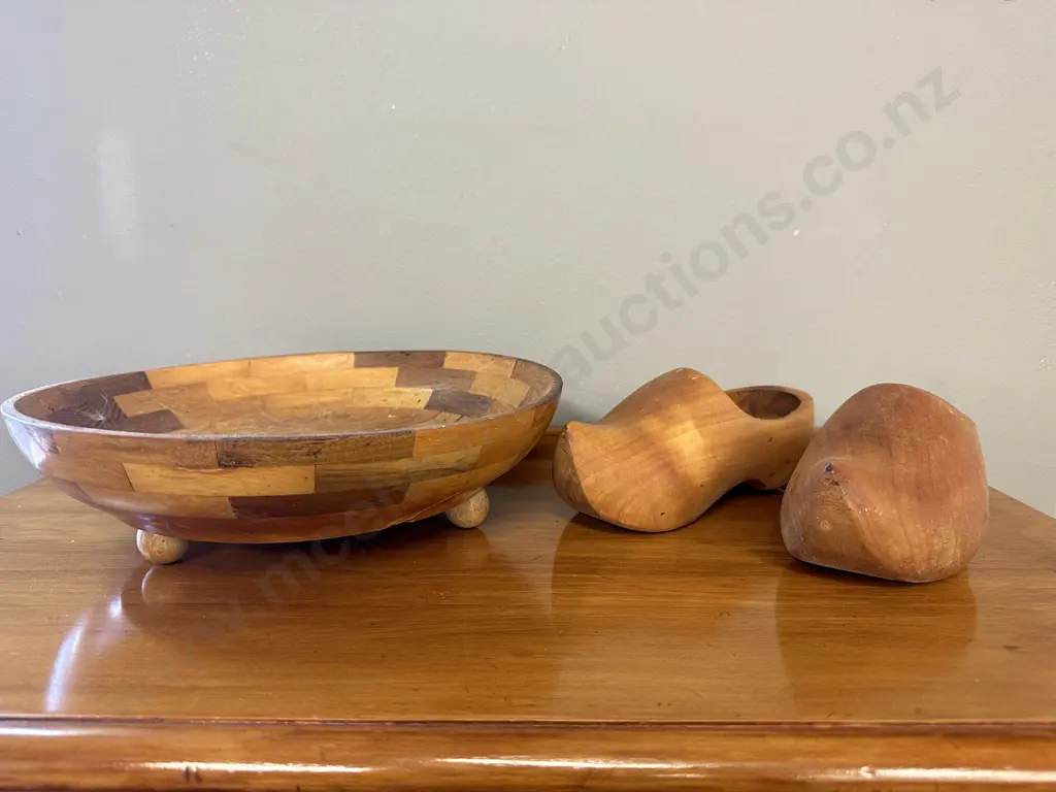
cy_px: 396
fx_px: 732
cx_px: 528
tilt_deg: -8.8
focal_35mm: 24
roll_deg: -0.7
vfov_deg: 56.8
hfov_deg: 71.6
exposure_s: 1/50
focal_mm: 6.86
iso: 200
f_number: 1.78
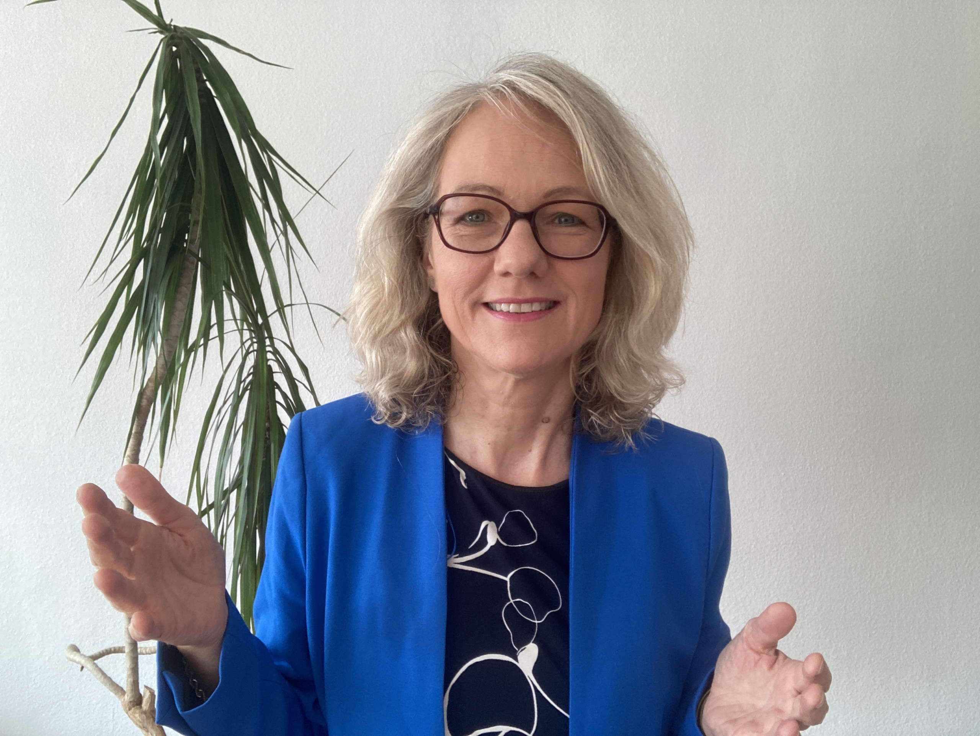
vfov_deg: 44.2
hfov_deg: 56.8
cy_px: 368
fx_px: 906
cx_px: 490
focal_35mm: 32
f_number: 2.2
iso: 80
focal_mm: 2.87
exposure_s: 1/60
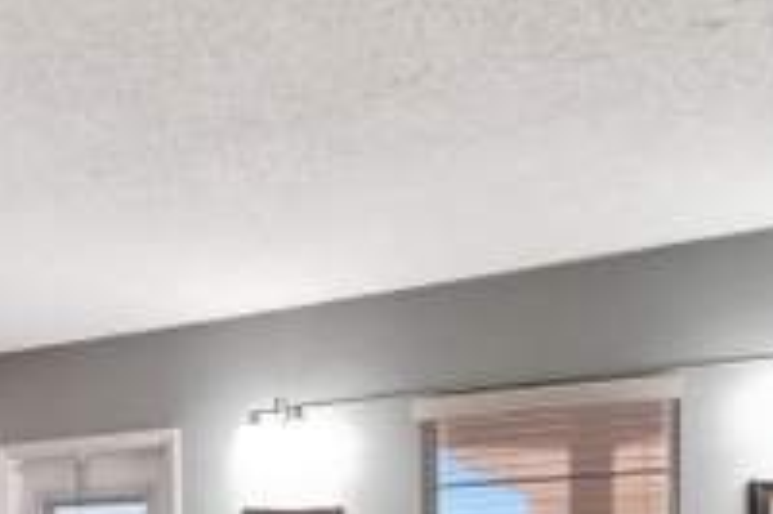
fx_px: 772
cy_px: 613
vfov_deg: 31.1
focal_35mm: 36
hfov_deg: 53.2
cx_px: 394
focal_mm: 10
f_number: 8
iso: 1800
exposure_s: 1/15
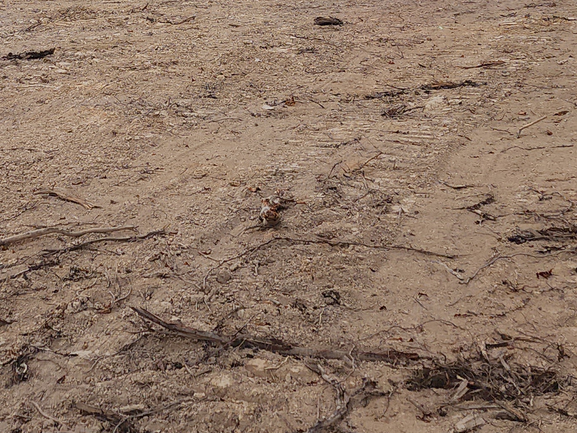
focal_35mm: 67
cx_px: 143
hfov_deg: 28.5
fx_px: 1117
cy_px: -143
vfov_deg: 20.0
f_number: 1.8
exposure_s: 1/912
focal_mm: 6.4
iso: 12
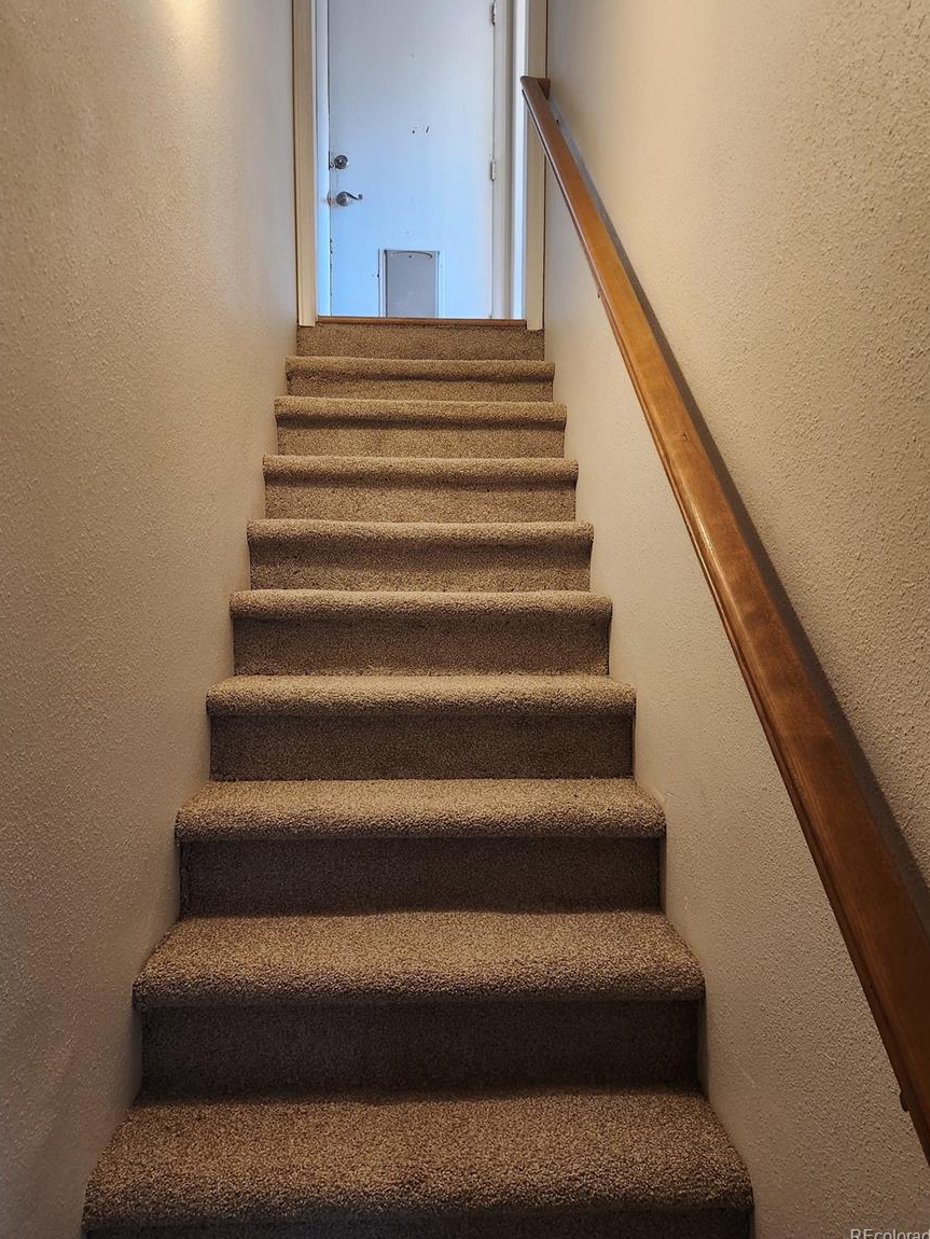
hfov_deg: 56.8
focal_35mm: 24
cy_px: 603
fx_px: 859
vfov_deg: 71.6
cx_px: 461
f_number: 1.8
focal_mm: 5.4
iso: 400
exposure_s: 1/120
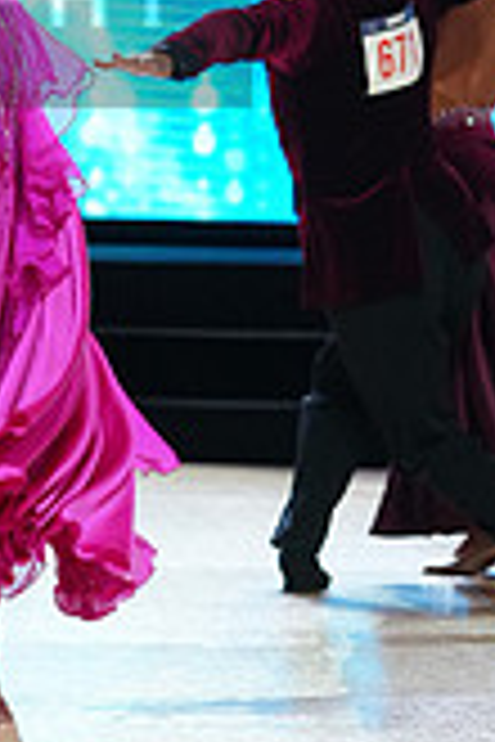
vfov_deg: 7.3
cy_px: -40
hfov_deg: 4.8
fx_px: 5816
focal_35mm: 282
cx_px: -367
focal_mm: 80
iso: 2500
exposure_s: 1/320
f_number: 4
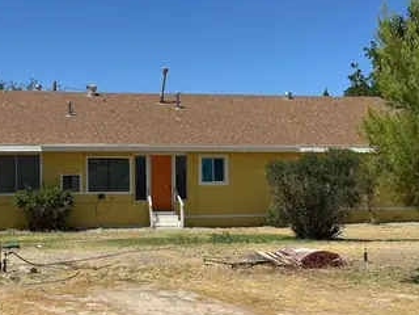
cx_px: 181
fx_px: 726
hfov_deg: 32.1
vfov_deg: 24.4
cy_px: 161
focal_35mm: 60
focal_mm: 6.86
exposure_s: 1/5556
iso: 64
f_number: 1.78
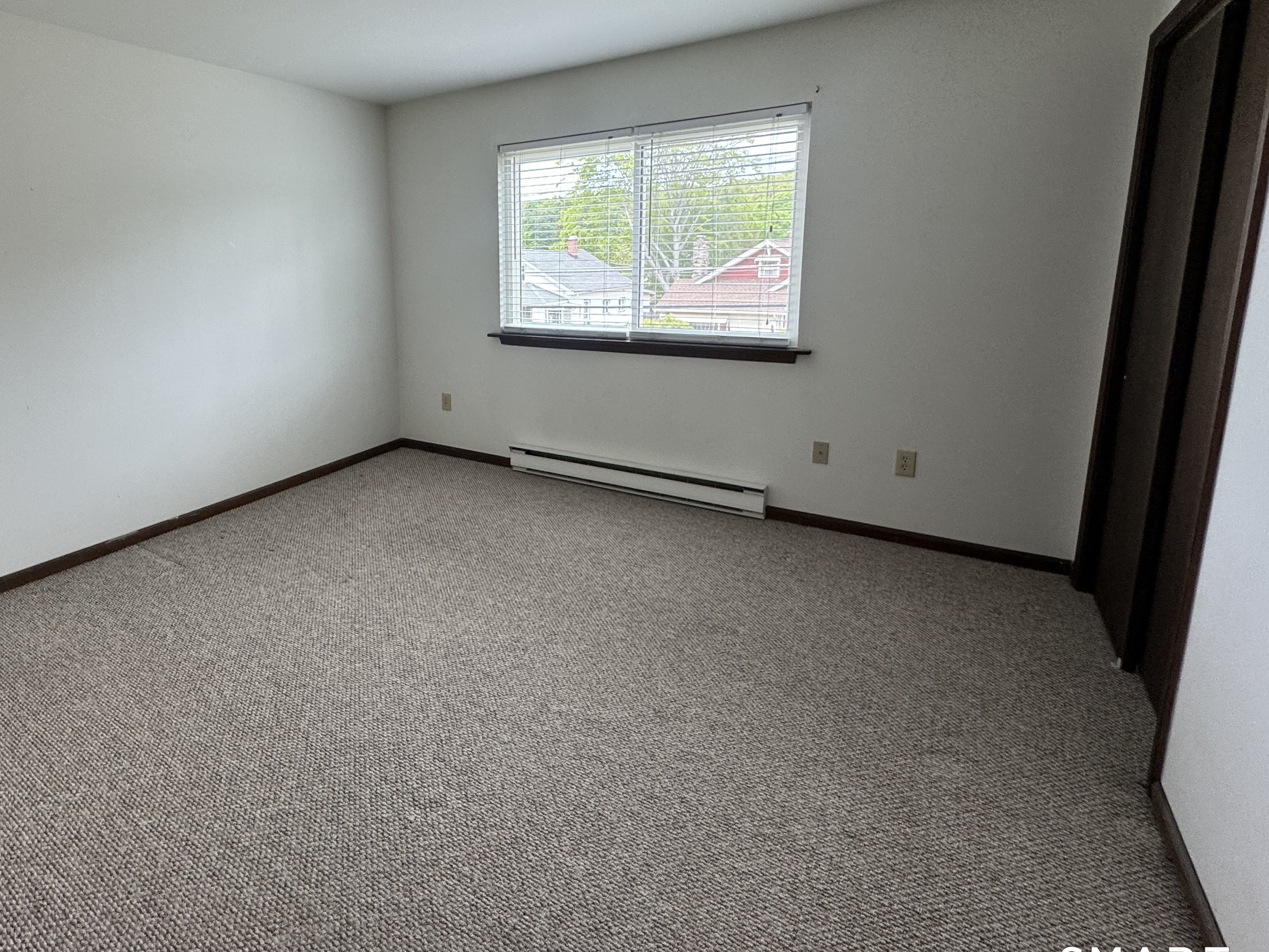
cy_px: 378
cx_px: 487
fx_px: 660
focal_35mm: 18
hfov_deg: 86.3
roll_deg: +0.6
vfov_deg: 70.8
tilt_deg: -10.6
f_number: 2.2
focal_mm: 2.22
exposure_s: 1/120
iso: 125
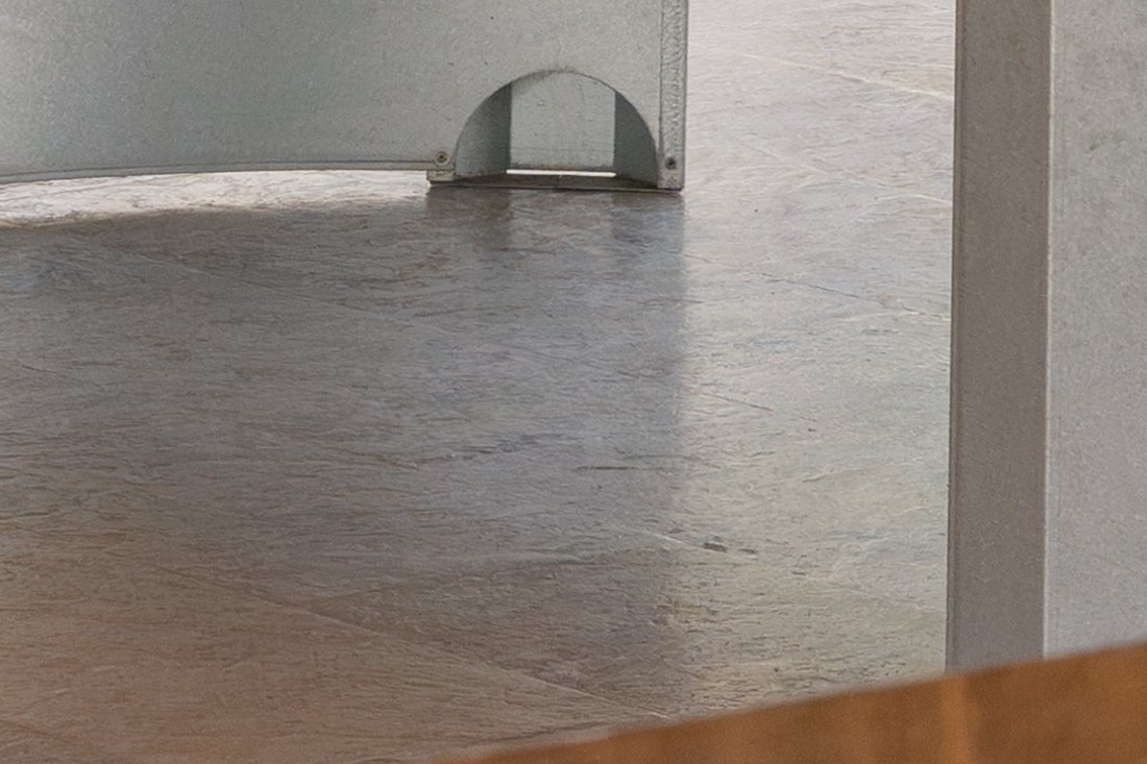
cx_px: 918
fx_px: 8769
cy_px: -1533
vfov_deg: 4.8
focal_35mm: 275
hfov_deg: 7.5
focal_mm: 43.2
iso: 1600
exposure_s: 1/500
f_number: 8
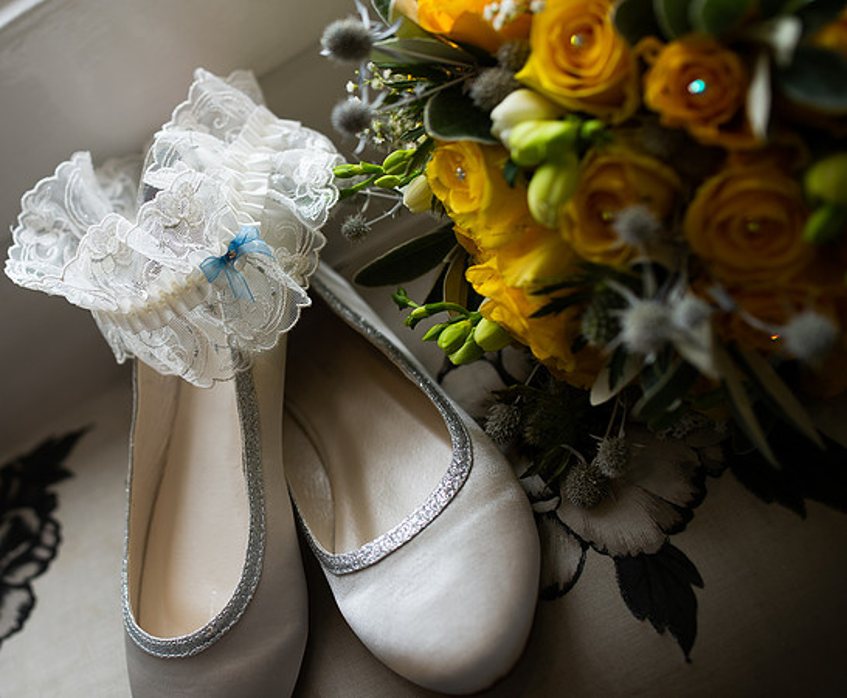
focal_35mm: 49
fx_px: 1255
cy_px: 268
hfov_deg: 36.3
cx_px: 201
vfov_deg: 31.0
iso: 100
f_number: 2.5
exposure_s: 1/160
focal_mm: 35
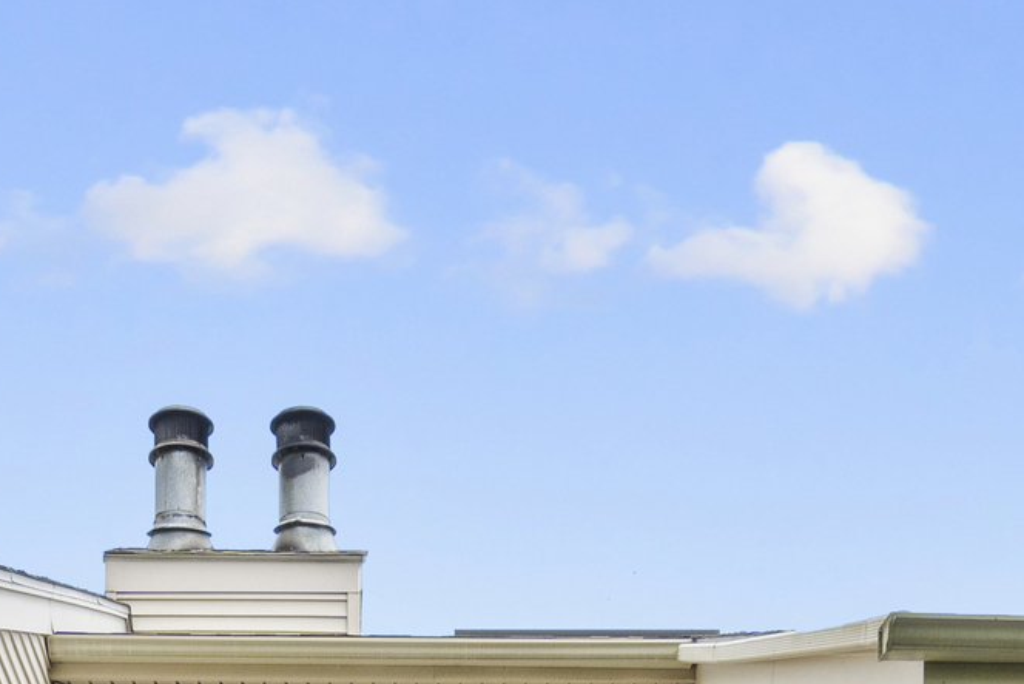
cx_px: 396
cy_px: 1527
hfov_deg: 27.3
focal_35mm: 74
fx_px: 2105
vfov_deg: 14.1
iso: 250
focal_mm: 16
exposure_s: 1/15
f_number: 9
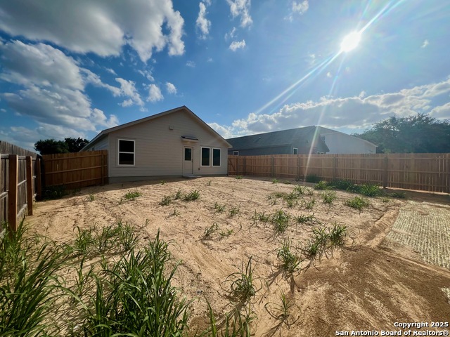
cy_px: 168
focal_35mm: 13
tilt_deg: +0.0
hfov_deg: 106.2
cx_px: 225
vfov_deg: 89.9
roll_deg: -1.4
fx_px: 169
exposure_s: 1/4386
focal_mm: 1.57
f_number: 1.8
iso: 32
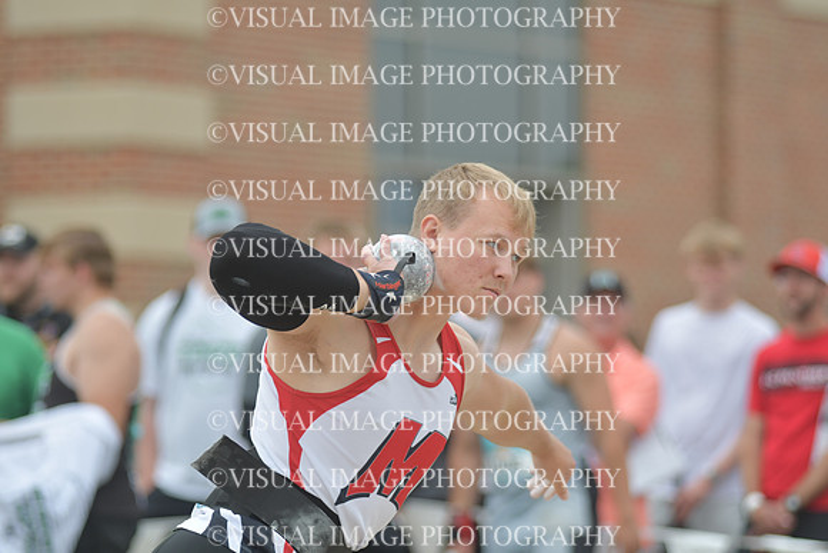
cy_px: 276
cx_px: 414
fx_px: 4647
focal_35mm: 202
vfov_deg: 6.8
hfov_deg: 10.2
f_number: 2.8
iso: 250
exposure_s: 1/2000
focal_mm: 135
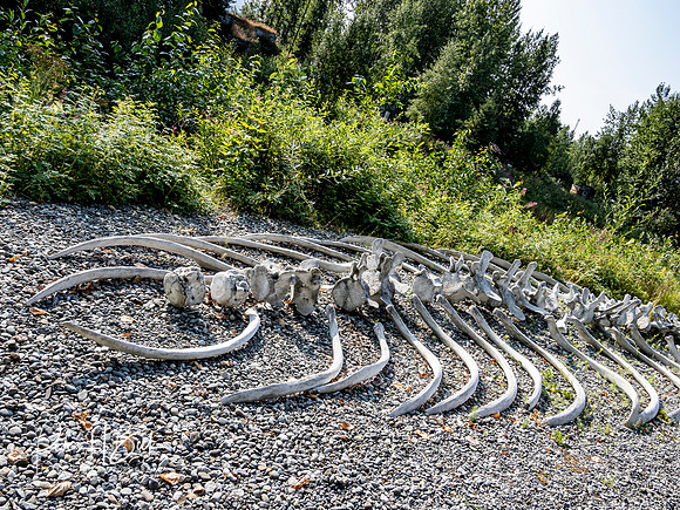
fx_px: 589
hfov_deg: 60.0
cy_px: 255
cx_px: 340
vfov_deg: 46.8
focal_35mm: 30
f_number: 9
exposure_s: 1/320
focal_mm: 15
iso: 400
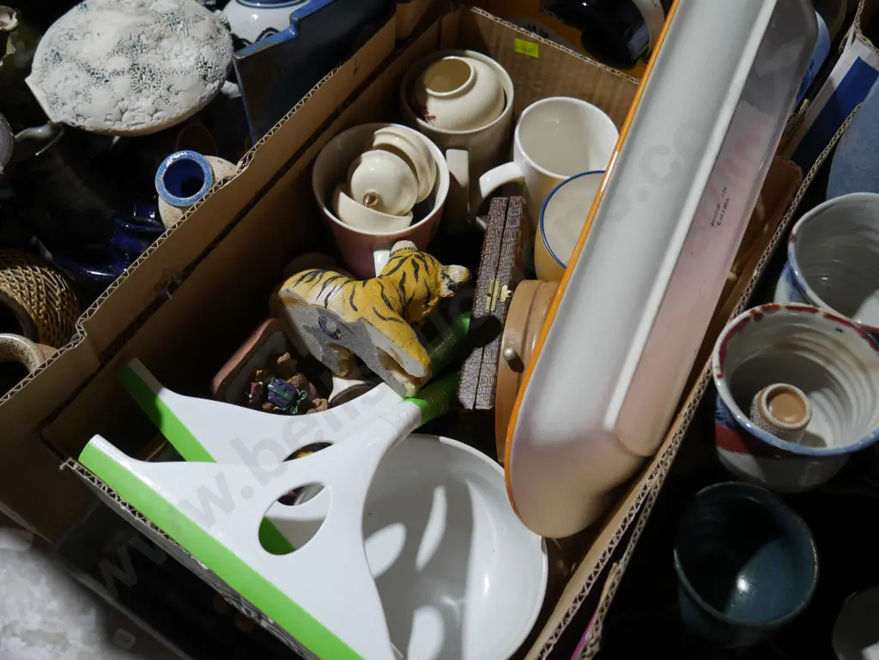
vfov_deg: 44.2
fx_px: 813
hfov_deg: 56.8
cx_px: 440
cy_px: 330
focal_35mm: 32
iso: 250
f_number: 3.6
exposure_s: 1/60
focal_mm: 16
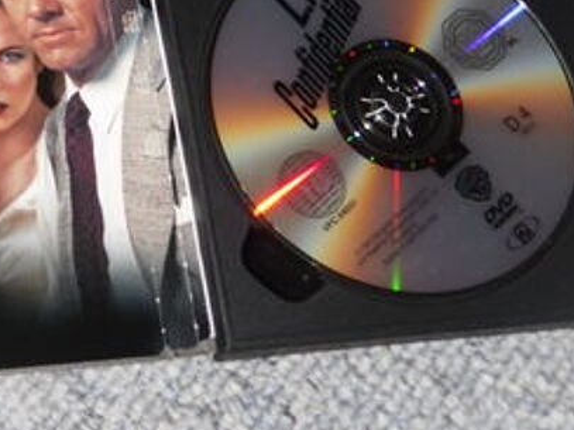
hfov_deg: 21.3
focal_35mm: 86
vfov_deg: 16.9
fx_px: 1426
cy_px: 42
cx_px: -94
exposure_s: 1/45
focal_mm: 6.3
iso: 80
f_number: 3.5
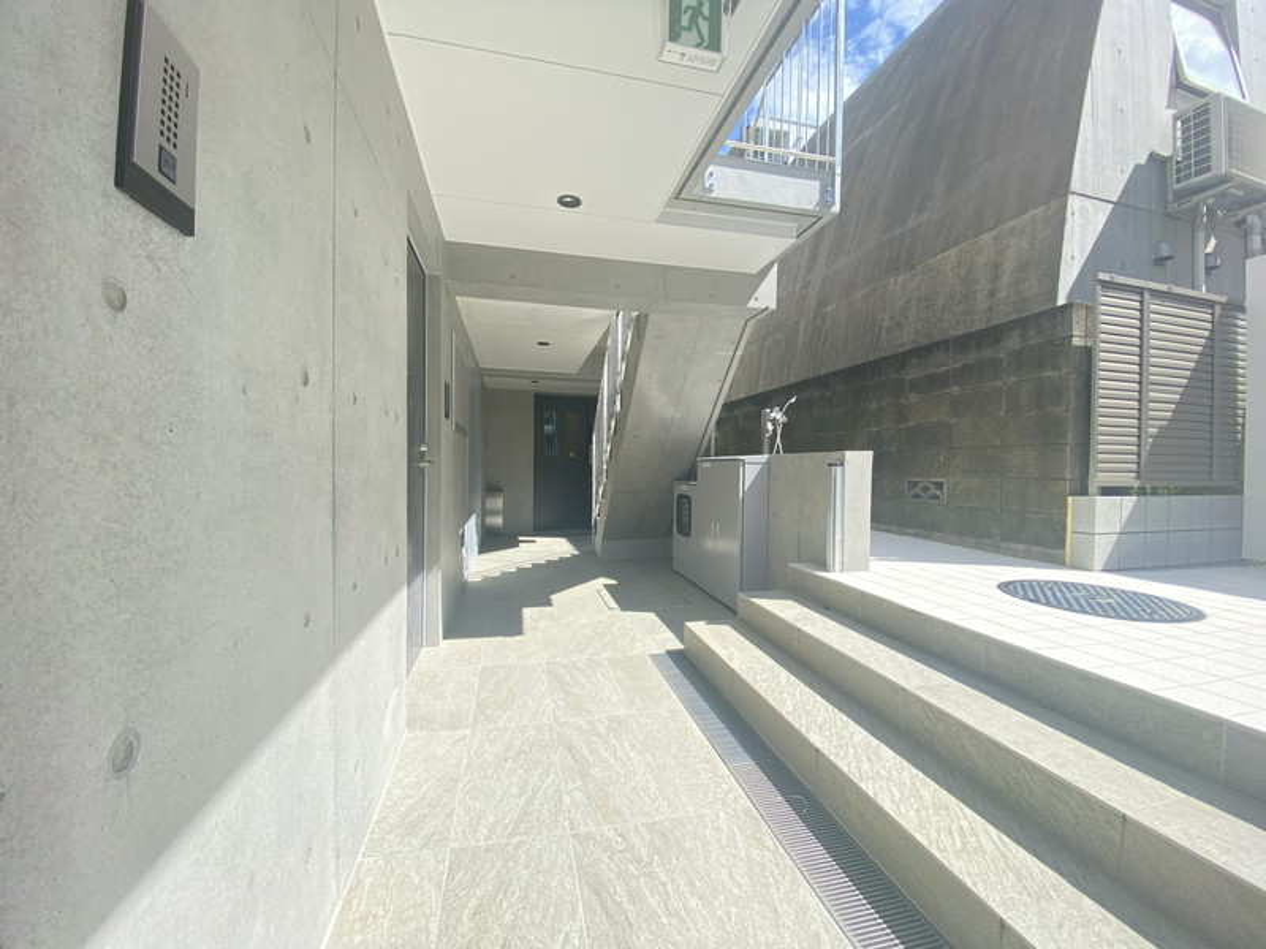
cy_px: 474
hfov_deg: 106.2
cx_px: 633
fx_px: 475
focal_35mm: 13
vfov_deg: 89.9
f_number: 2.4
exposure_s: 1/384
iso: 20
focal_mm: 1.54
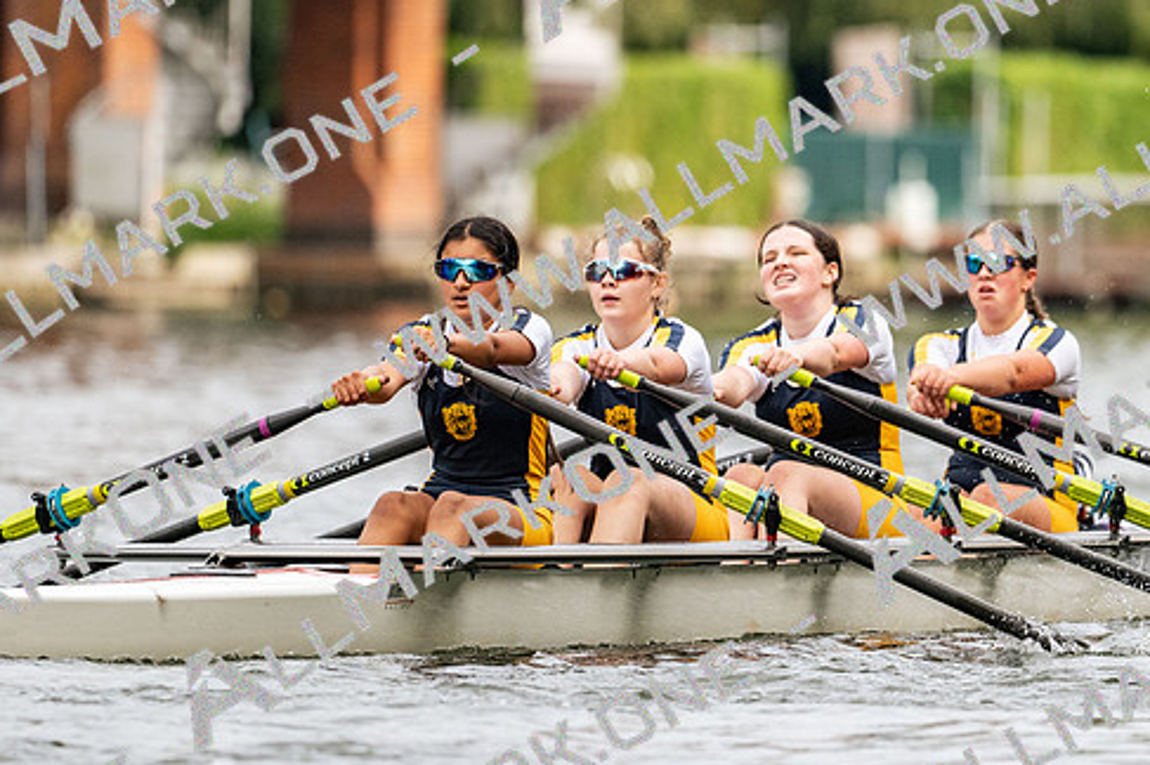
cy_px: 387
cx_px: 664
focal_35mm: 714
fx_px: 22792
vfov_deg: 1.9
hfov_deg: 2.9
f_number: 4.5
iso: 1250
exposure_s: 1/2500
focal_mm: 400
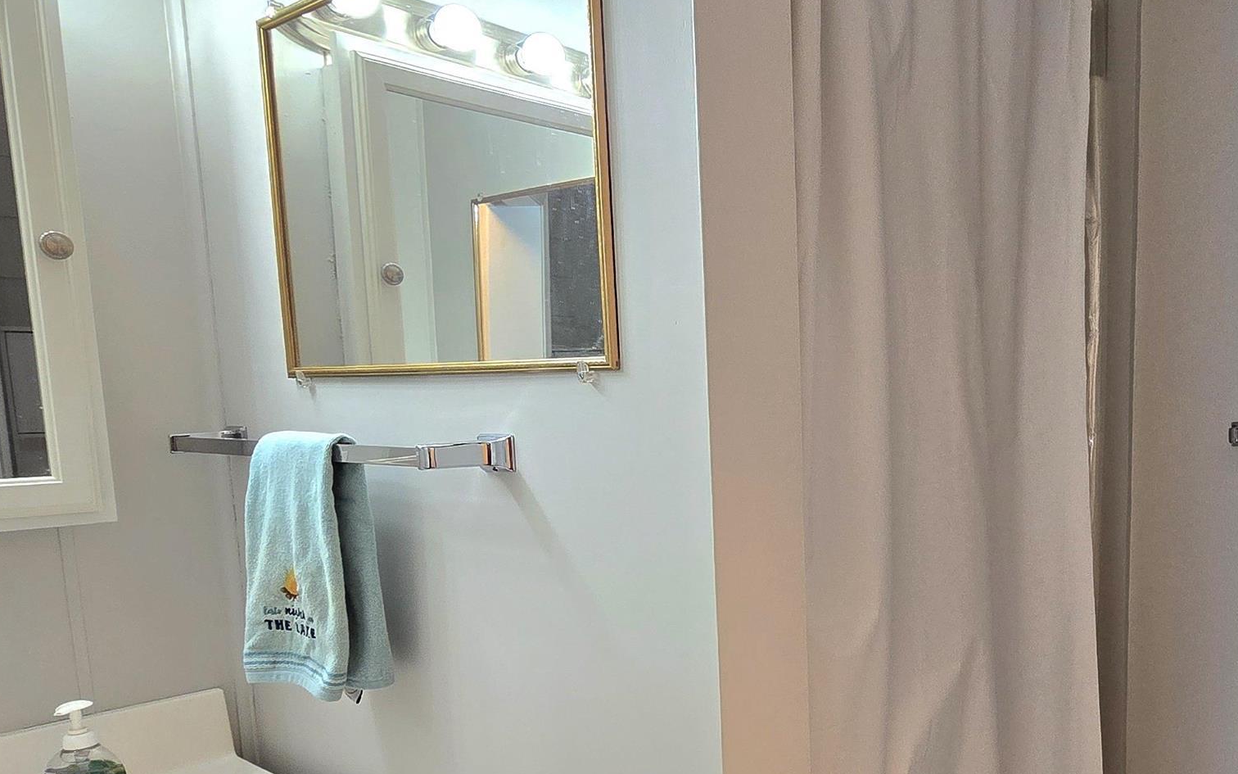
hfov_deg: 61.9
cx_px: 958
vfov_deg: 43.8
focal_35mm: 28
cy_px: 529
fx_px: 945
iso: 80
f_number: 2.2
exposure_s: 1/60.2
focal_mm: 2.2
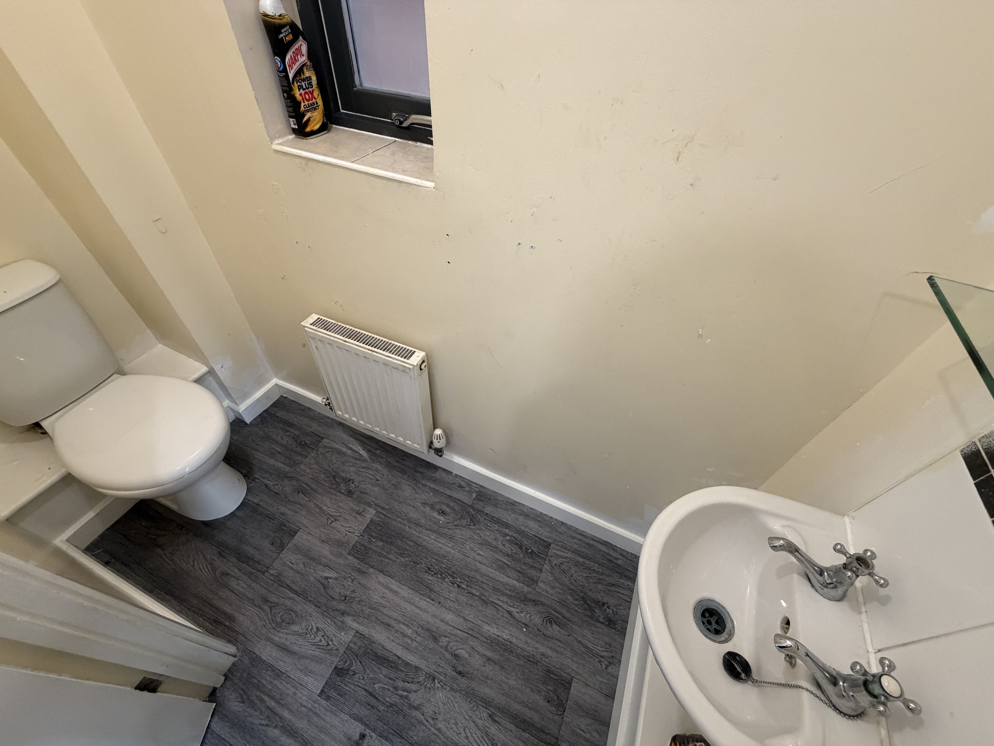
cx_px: 497
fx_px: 402
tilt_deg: -46.1
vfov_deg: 85.7
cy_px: 373
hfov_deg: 102.1
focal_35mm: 14
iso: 320
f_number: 2.2
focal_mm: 2.22
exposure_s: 1/75
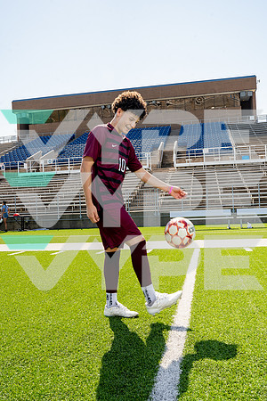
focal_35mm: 33
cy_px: 200
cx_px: 134
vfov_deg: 57.2
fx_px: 367
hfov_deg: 40.0
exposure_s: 1/250
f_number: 11
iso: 320
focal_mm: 33
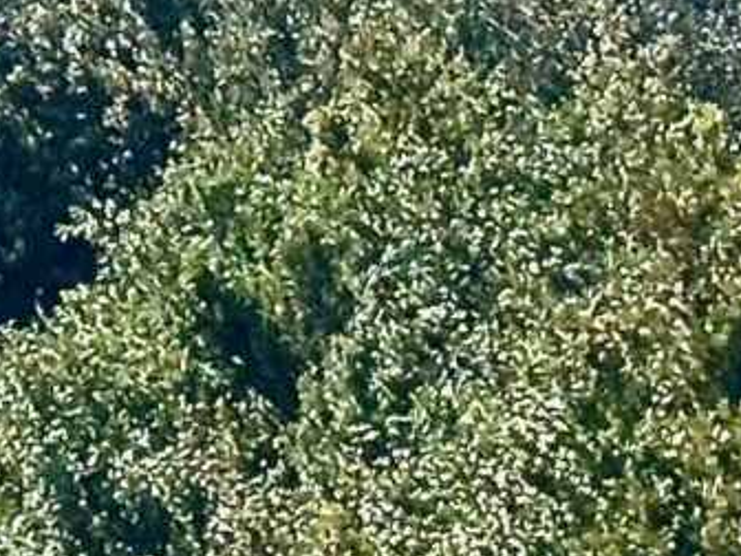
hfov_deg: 5.2
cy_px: -1255
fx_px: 7835
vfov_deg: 3.9
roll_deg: -3.7
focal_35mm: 366
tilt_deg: +15.2
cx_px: -1319
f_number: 1.78
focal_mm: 6.86
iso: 64
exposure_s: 1/4785
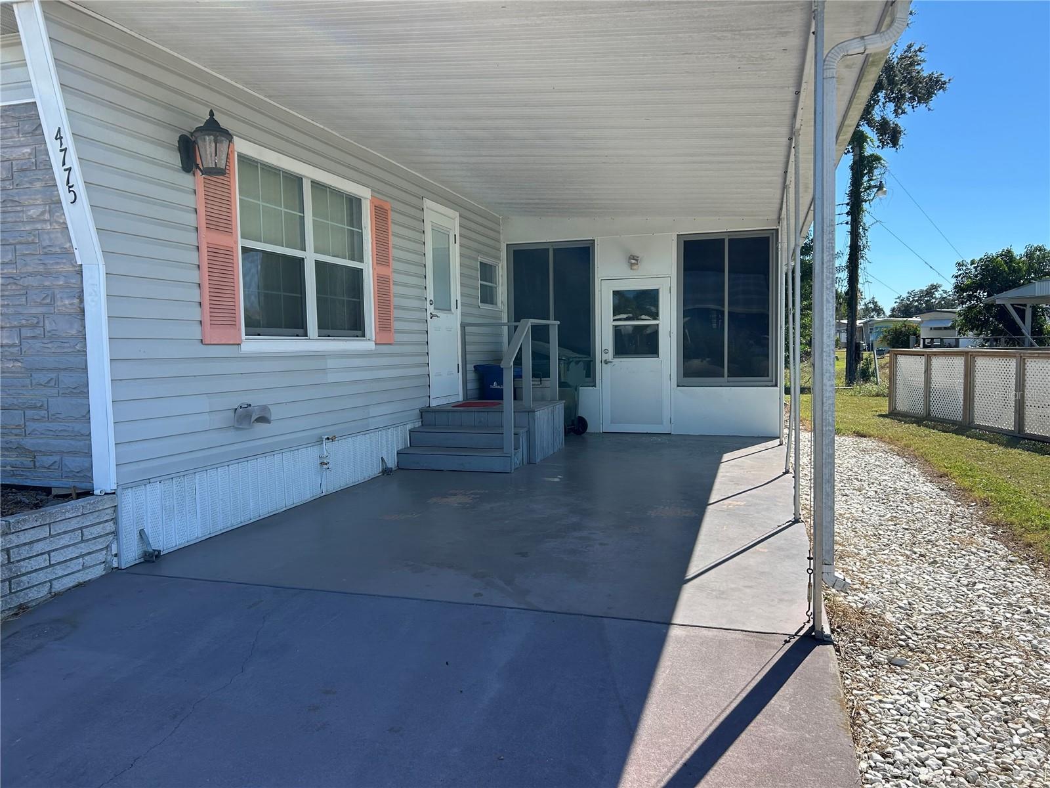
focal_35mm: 26
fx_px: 789
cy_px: 394
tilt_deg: -3.8
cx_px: 525
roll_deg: -0.2
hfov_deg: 67.3
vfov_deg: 53.1
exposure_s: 1/2571
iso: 50
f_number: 1.5
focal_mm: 5.7
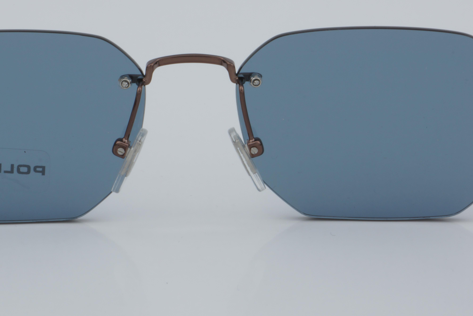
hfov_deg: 18.2
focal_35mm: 112
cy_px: 121
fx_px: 1471
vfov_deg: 12.2
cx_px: 191
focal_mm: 50
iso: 100
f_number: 32
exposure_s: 1/4
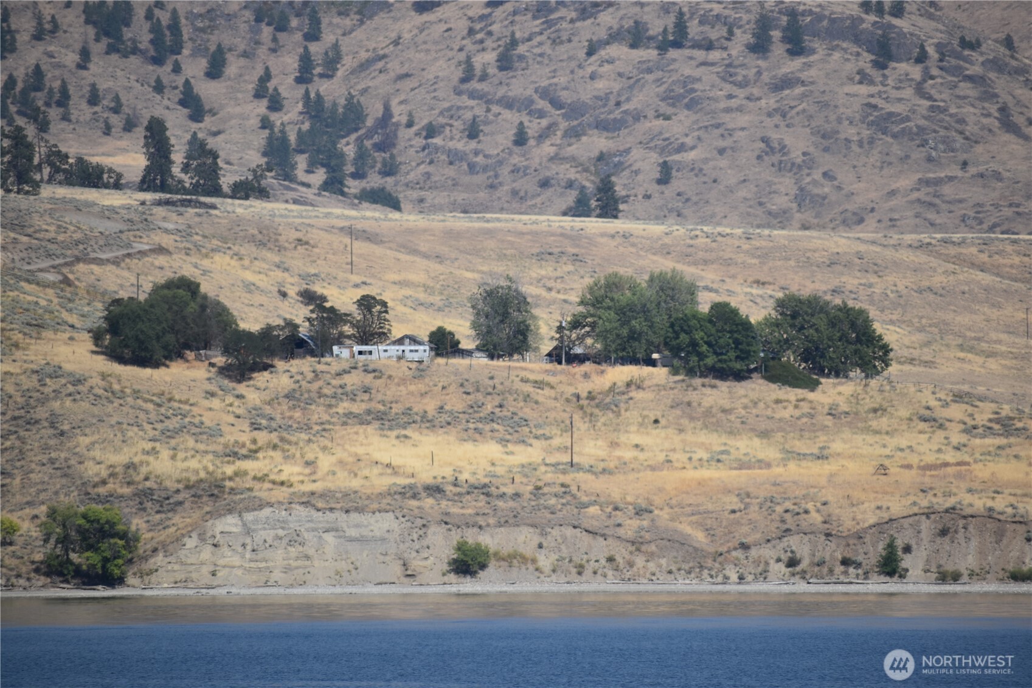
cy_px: 344
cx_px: 516
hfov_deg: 5.3
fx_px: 11178
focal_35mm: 390
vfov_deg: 3.5
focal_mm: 260
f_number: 7.1
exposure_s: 1/1600
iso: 200
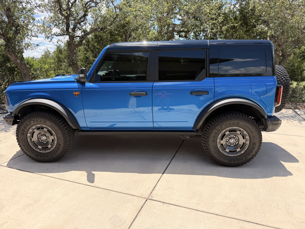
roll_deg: +0.1
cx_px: 152
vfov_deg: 56.8
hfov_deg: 71.6
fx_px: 211
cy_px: 114
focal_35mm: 24
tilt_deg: -12.1
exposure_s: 1/2801
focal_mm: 6.76
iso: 80
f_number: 1.78
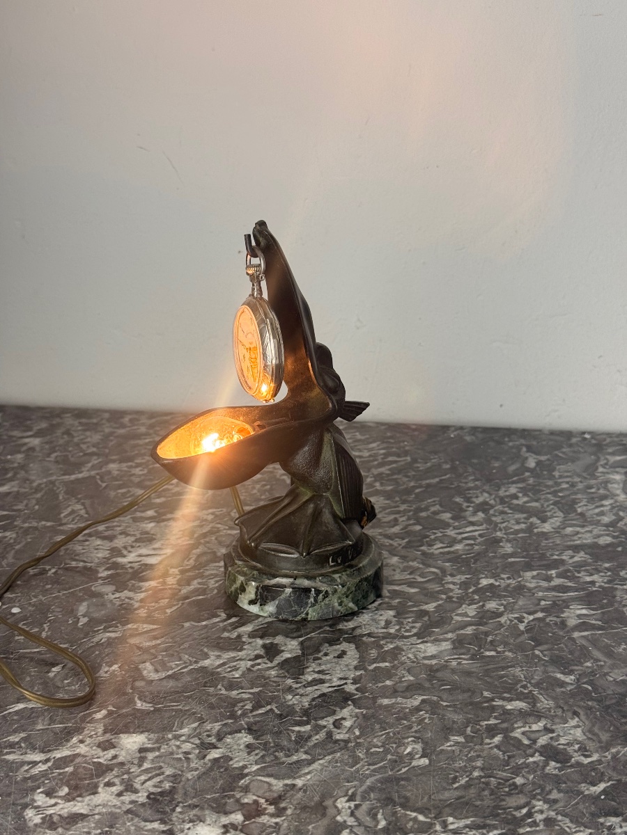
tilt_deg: -19.5
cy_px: 418
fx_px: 1159
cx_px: 314
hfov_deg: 30.3
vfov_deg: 39.7
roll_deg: -0.3
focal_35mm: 48
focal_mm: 6.76
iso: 50
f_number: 1.78
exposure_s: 1/100
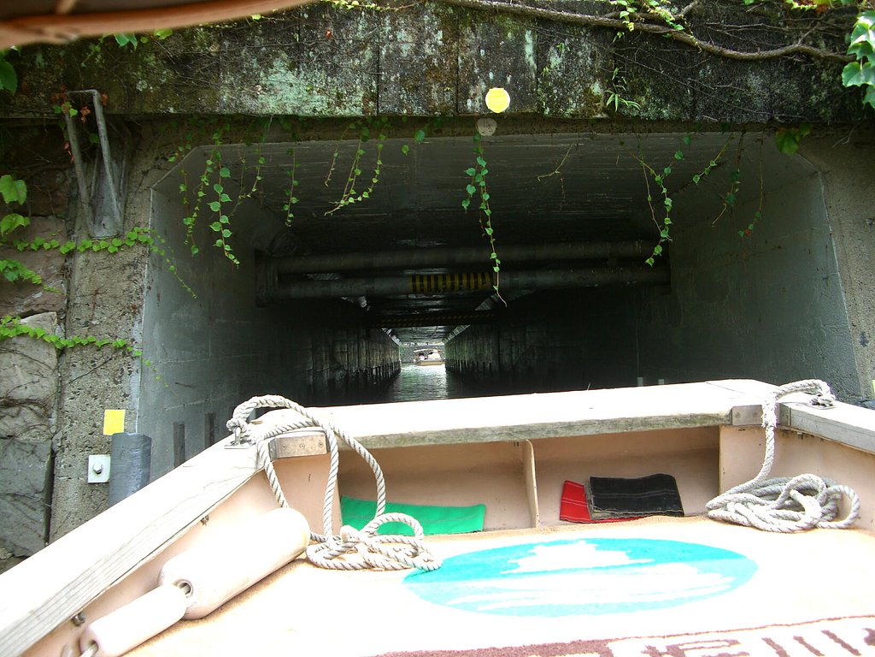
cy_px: 328
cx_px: 438
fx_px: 961
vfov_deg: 37.7
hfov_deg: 49.0
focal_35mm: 38
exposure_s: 1/250
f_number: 2.8
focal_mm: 7.9
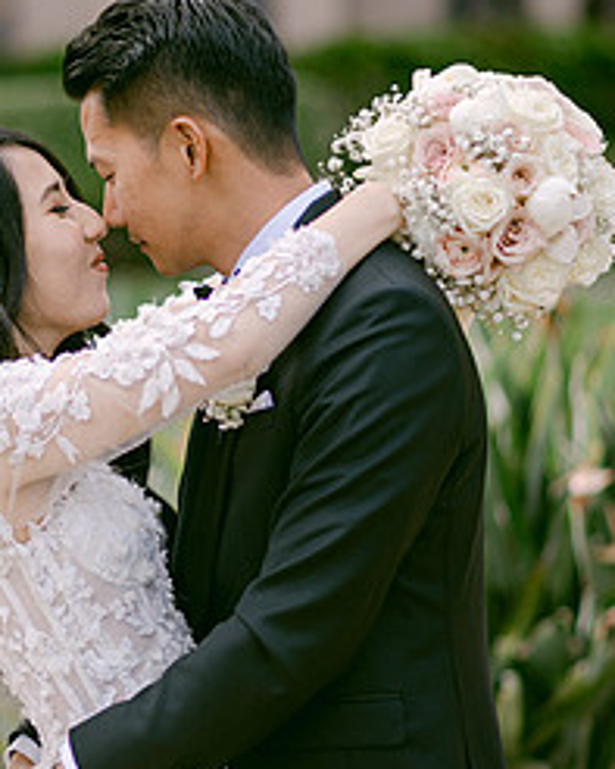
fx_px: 4479
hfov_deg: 7.8
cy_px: 433
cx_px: -3
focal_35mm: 197
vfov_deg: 9.8
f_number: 2
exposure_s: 1/1600
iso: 100
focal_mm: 85
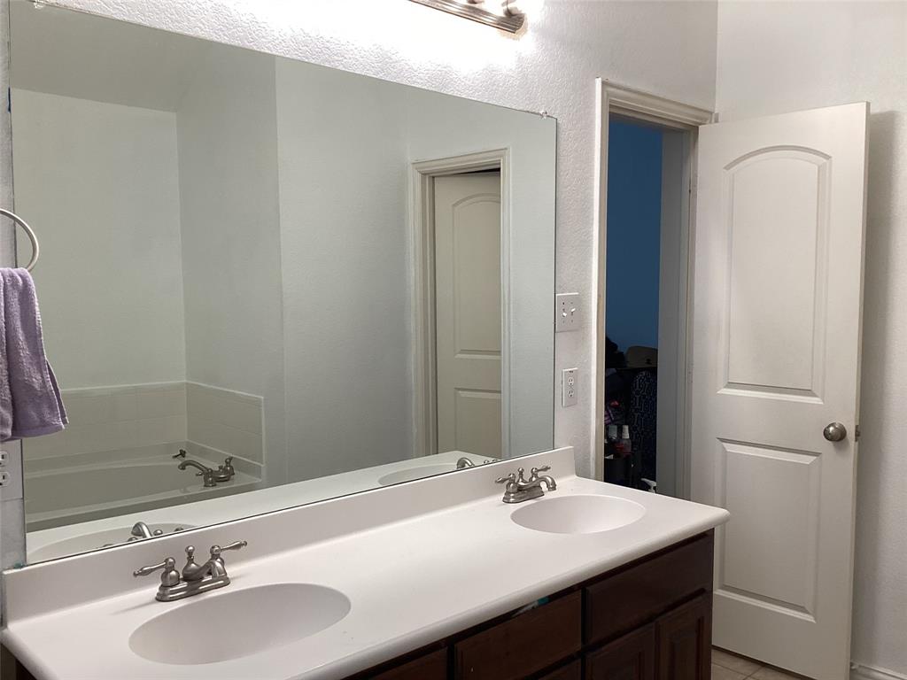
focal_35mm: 31
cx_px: 454
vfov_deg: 45.4
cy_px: 340
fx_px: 812
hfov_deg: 58.4
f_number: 2.4
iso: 50
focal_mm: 3.3
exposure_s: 1/60
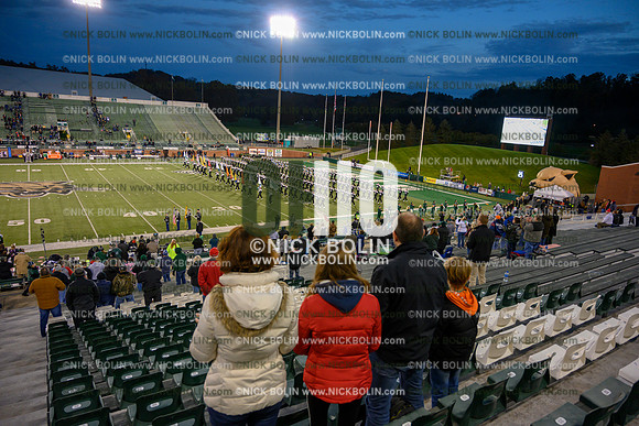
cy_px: 213
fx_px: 426
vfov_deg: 53.2
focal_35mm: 24
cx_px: 320
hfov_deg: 73.7
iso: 2000
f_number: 4
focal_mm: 24
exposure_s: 1/250
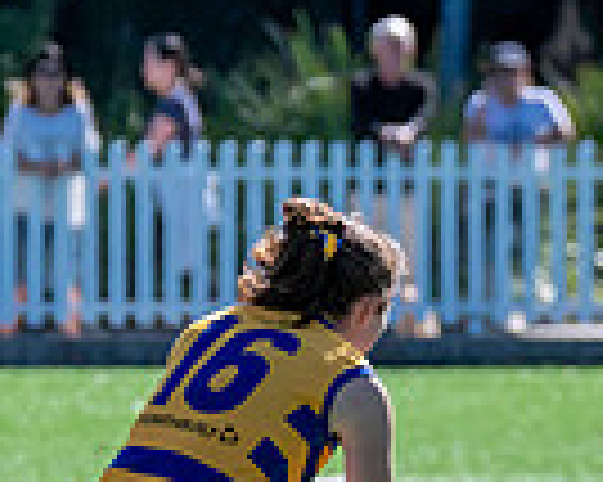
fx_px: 24093
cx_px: 893
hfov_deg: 1.4
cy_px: 533
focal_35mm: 1351
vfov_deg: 1.1
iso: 800
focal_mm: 290
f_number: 6.3
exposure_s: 1/2000
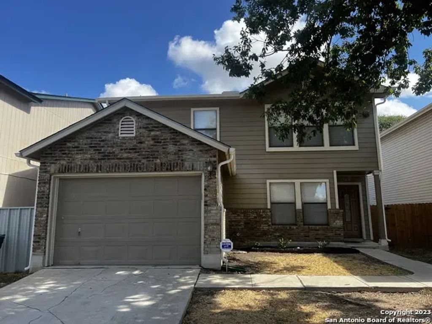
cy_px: 162
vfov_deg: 53.1
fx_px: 324
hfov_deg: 67.3
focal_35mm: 26
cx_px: 216
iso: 50
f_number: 1.5
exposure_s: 1/1698
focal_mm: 5.7
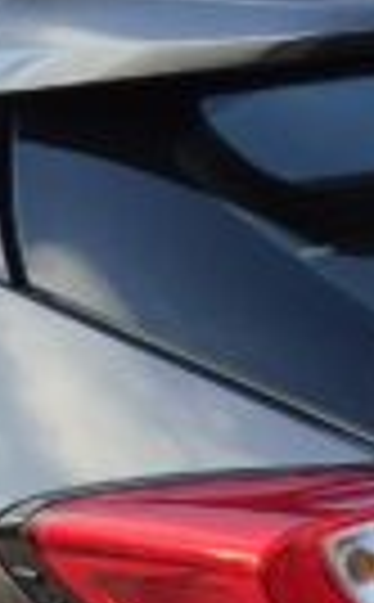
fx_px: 3070
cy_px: 850
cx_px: 216
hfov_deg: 7.0
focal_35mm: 187
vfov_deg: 10.9
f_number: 1.8
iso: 50
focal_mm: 5.4
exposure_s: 1/906
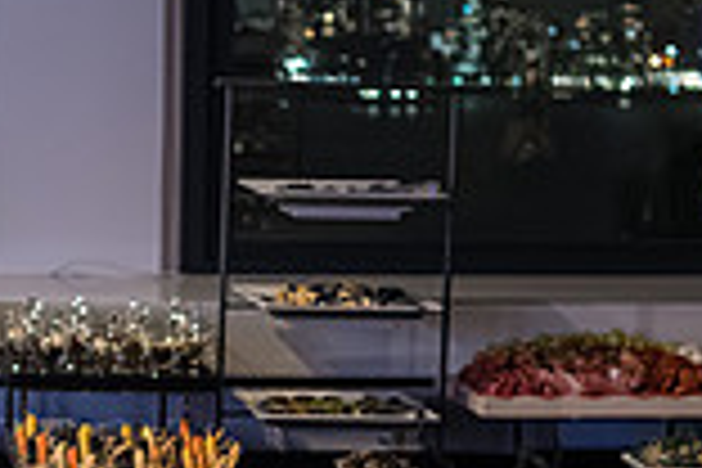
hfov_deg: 15.4
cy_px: 299
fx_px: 2535
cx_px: -54
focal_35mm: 130
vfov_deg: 10.5
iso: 8000
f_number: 3.2
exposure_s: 1/250
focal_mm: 35
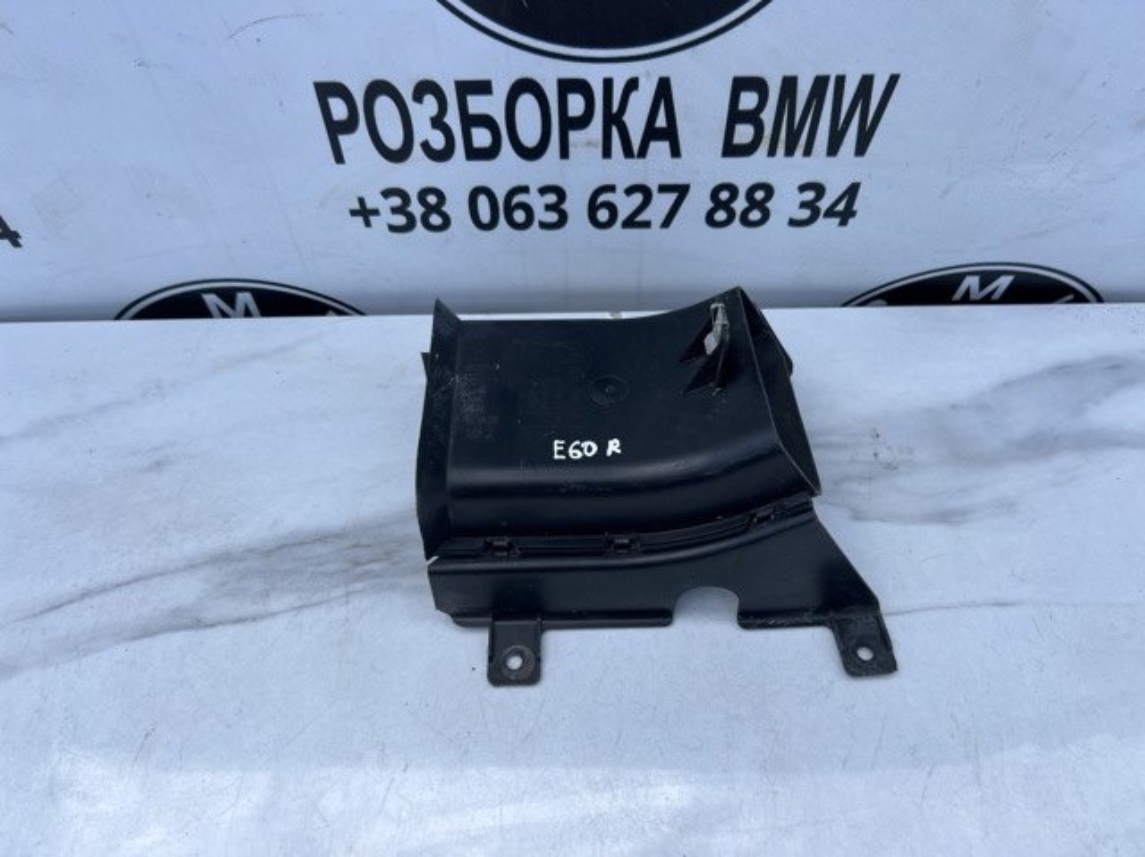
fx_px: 859
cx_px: 572
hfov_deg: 67.3
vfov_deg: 53.0
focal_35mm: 26
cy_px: 428
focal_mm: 5.7
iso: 50
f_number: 1.5
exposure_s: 1/1575
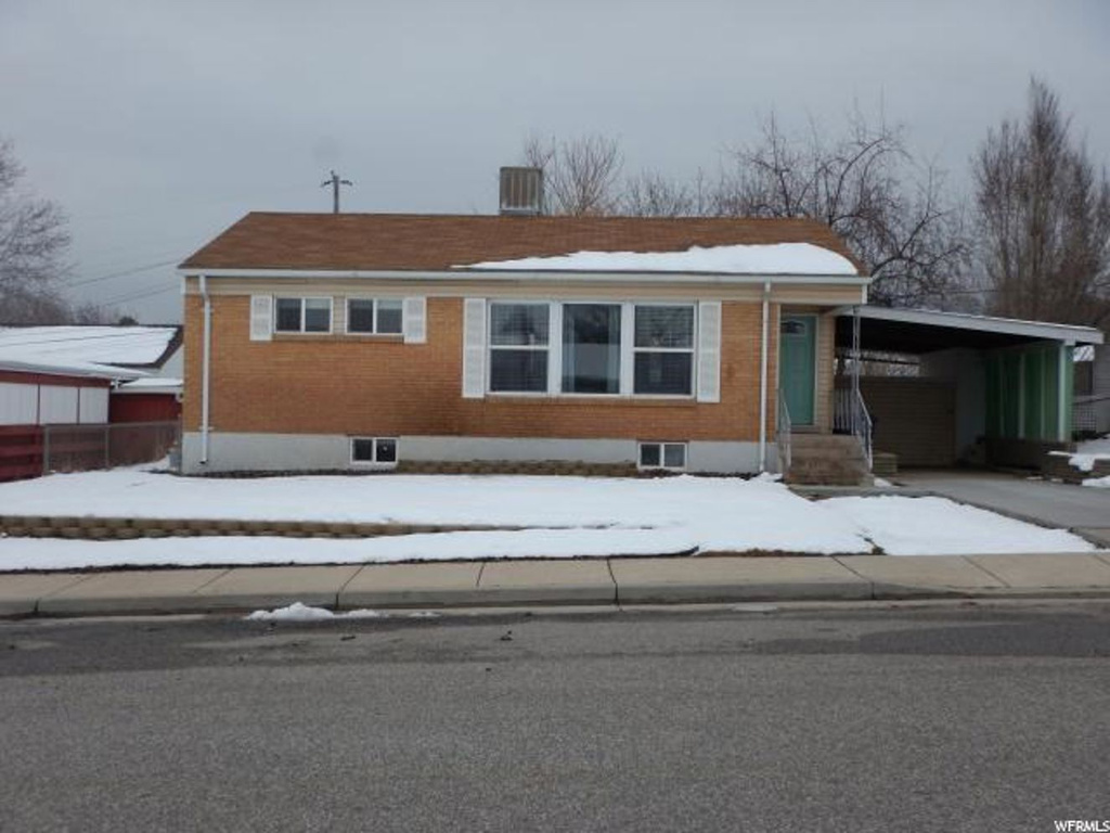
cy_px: 416
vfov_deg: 41.8
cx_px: 555
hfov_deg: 54.0
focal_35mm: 34
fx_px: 1090
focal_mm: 6.1
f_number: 4.2
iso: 125
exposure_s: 1/1000
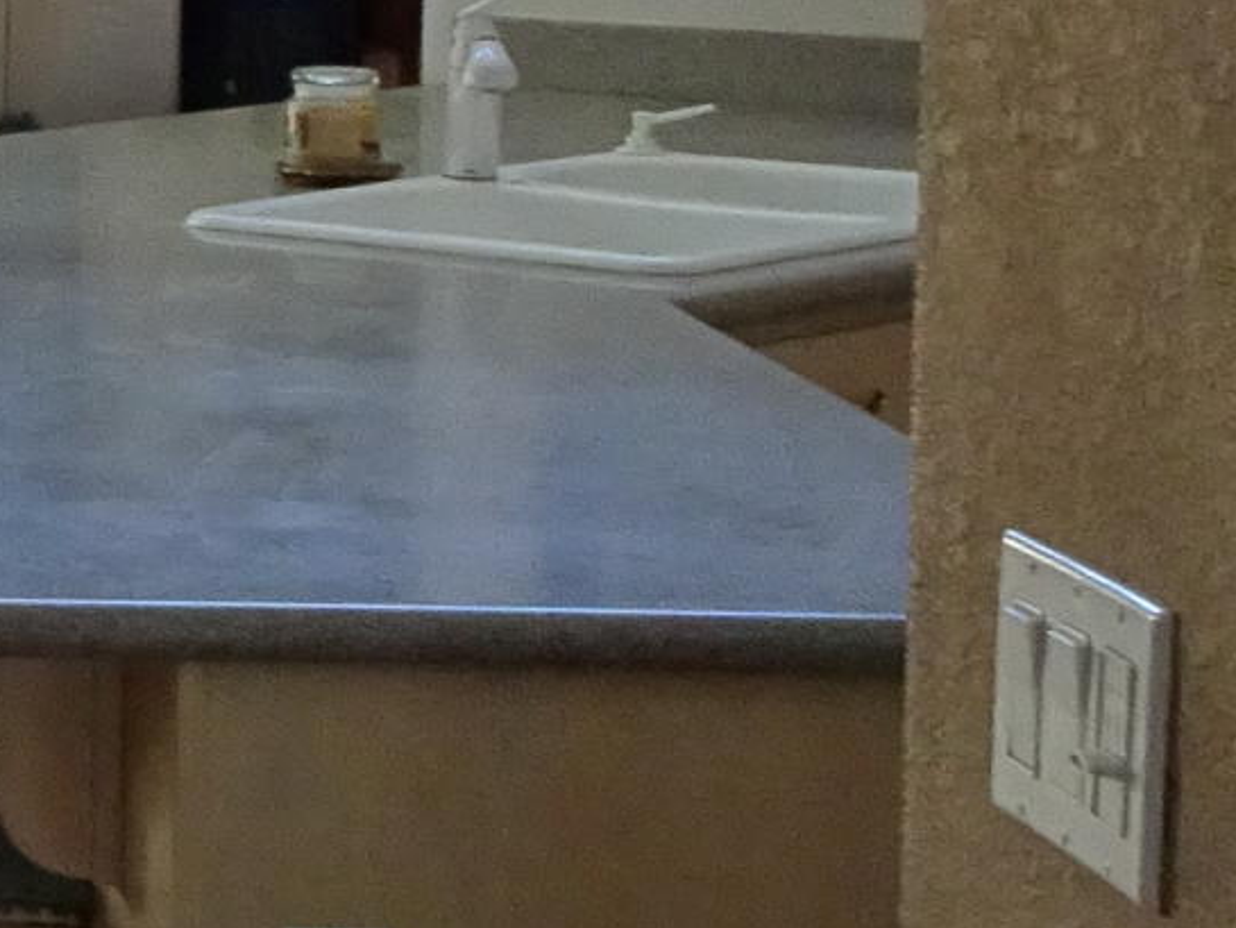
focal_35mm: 132
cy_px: 41
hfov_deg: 12.3
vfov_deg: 11.1
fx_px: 4714
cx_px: -1585
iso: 160
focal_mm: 4.1
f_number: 3.5
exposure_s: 1/30
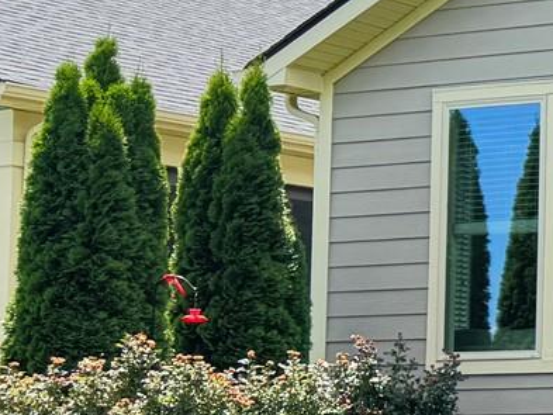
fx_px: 1998
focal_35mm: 125
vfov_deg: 11.8
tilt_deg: +2.1
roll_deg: -0.5
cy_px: 302
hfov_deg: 12.4
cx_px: 1338
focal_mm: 6.76
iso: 80
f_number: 1.78
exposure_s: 1/912
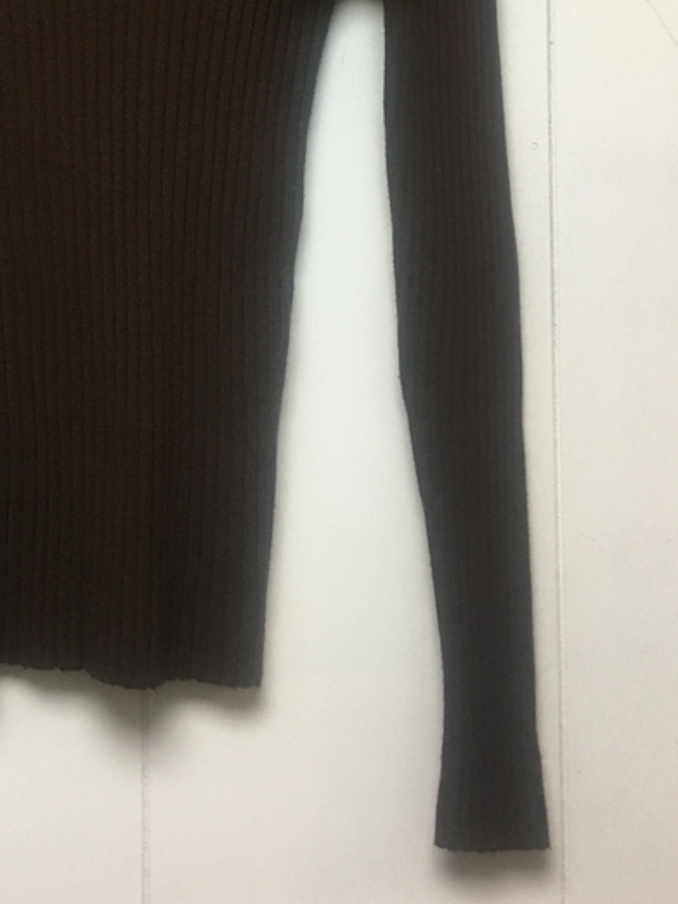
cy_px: 76
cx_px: 85
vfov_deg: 32.0
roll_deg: -0.7
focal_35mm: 57
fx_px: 1488
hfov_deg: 25.0
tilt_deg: +0.3
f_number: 2.2
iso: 125
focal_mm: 4.15
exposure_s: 1/30
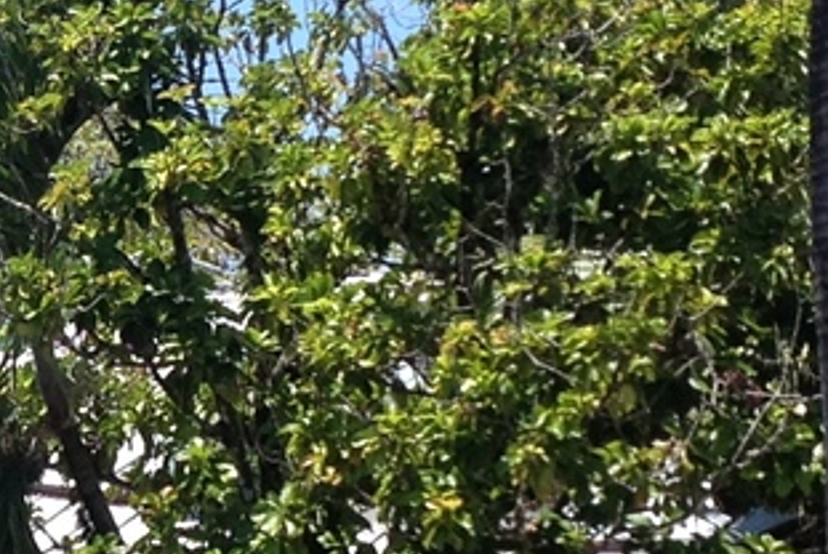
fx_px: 4305
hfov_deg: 10.8
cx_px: -117
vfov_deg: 7.3
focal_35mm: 187
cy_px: 511
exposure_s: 1/1062
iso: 50
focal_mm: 4.28
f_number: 2.4
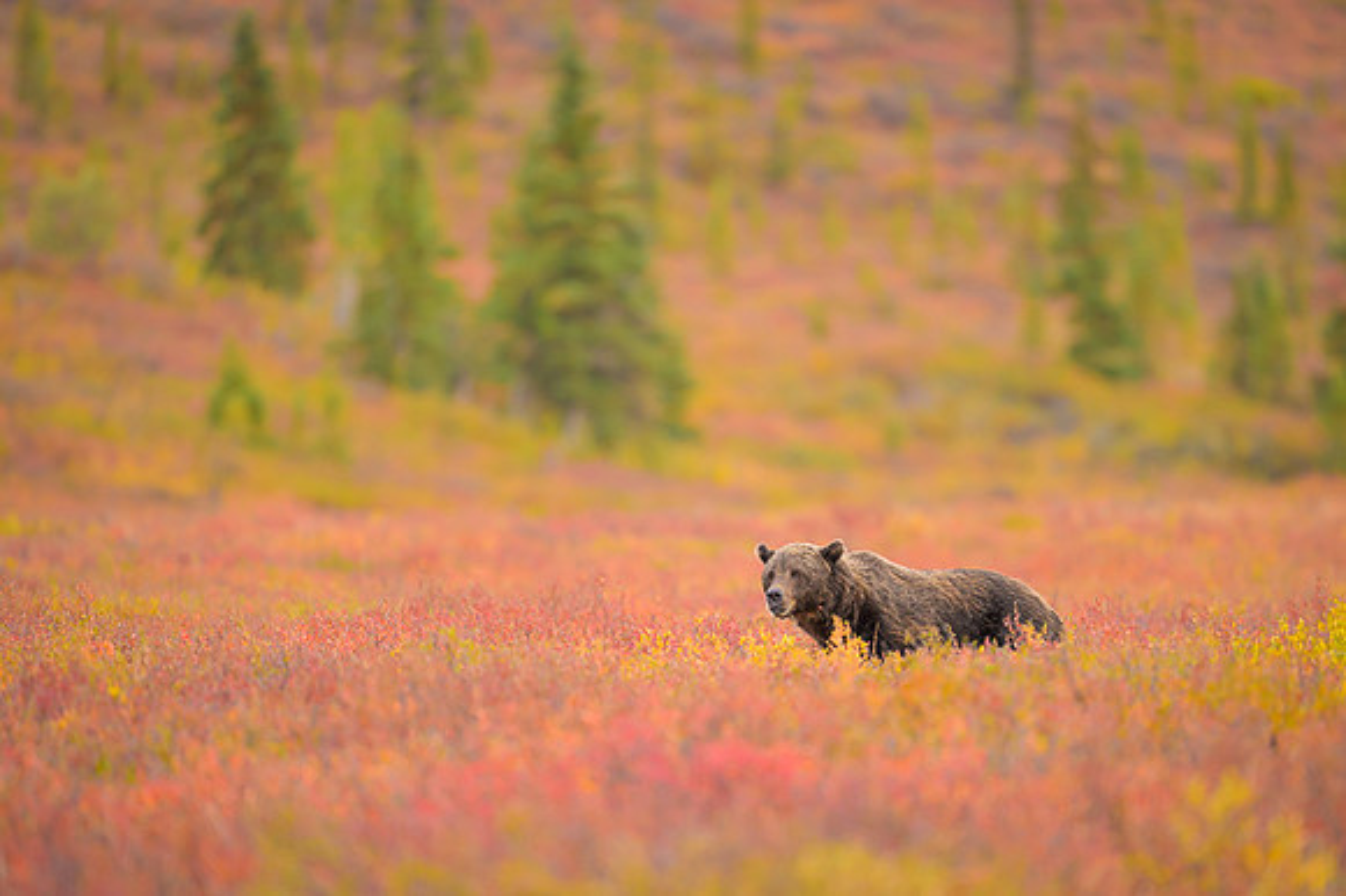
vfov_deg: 2.2
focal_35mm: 637
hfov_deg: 3.2
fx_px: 23790
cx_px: 743
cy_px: 509
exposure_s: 1/1000
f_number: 4
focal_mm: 560
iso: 1250
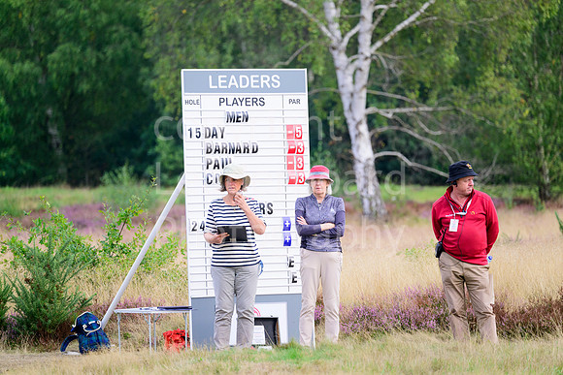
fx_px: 4693
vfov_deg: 4.6
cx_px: 282
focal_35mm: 300
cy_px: 188
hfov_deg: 6.9
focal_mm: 300
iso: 1000
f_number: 5.6
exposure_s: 1/1250
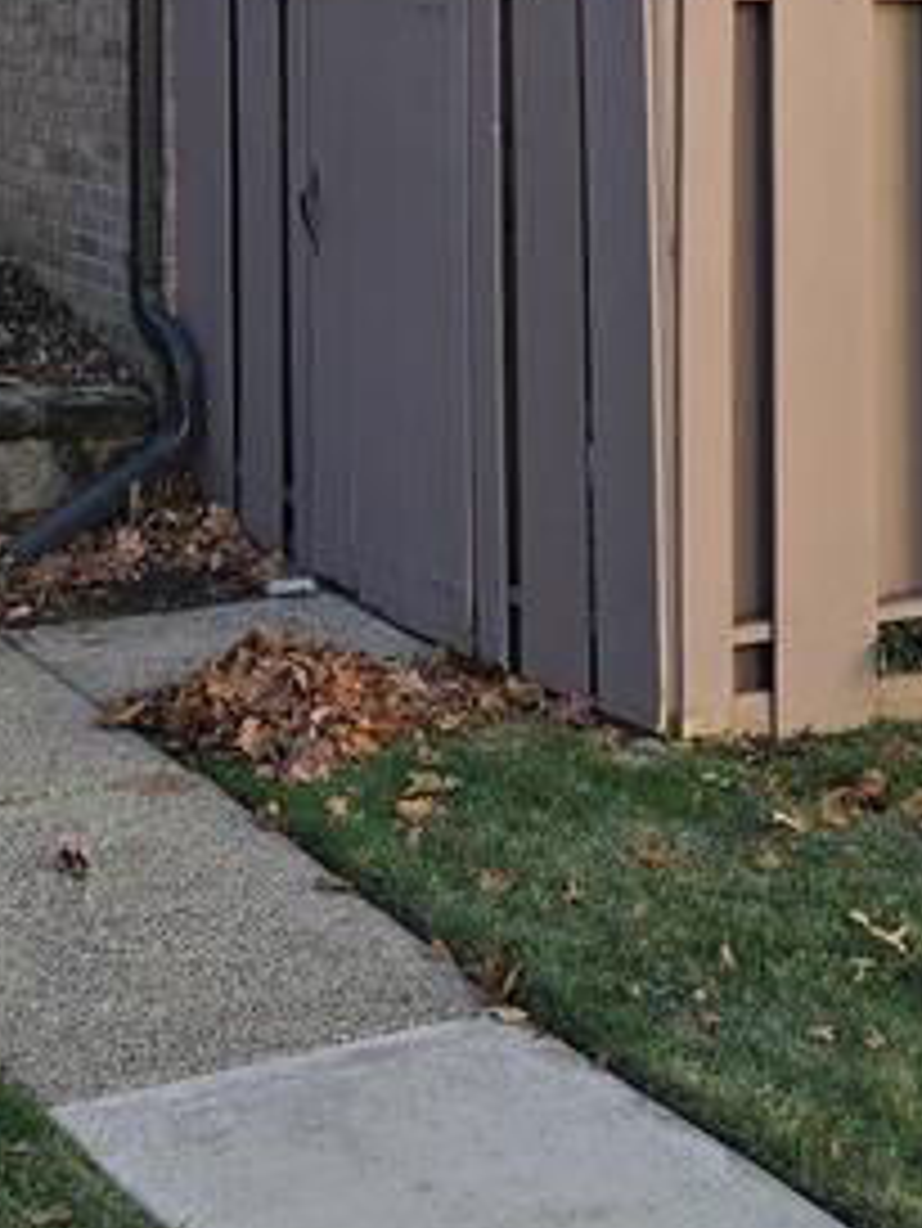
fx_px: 3229
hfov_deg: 16.2
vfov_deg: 20.0
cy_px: -301
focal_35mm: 91
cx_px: 454
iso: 12
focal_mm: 6.3
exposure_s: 1/322
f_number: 1.7
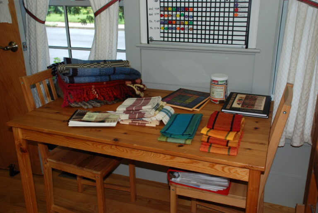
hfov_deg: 53.1
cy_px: 106
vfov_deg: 37.0
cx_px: 159
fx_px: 319
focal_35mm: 36
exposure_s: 1/60
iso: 400
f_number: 4
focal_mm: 24
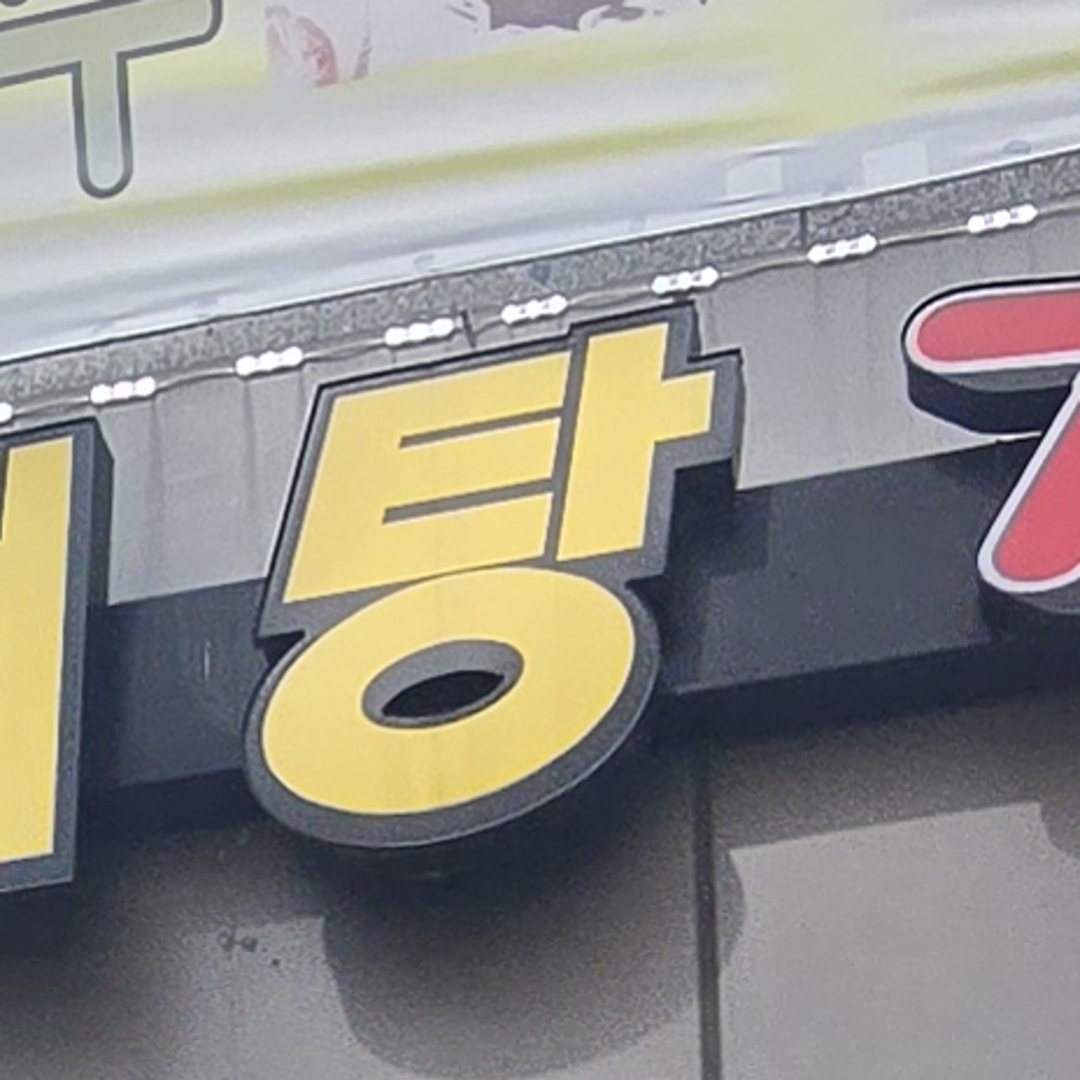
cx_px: -237
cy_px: 2155
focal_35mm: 99
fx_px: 3495
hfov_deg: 16.8
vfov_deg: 14.6
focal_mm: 2.2
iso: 50
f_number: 2.2
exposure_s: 1/682
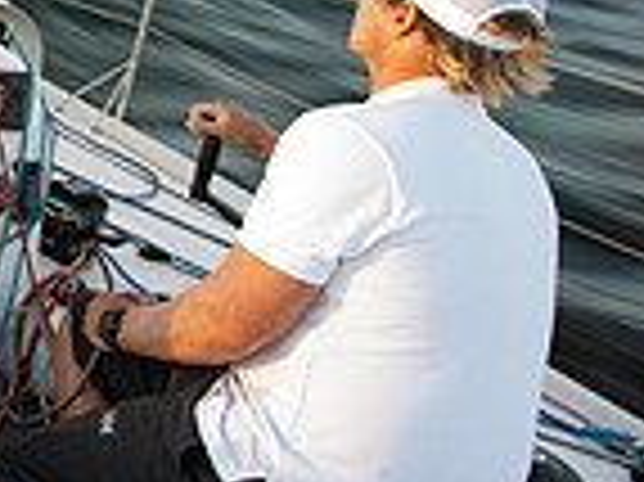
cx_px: -509
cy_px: -43
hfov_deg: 21.4
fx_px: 1115
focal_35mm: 60
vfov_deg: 23.0
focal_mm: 15
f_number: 8
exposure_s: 1/13
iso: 50
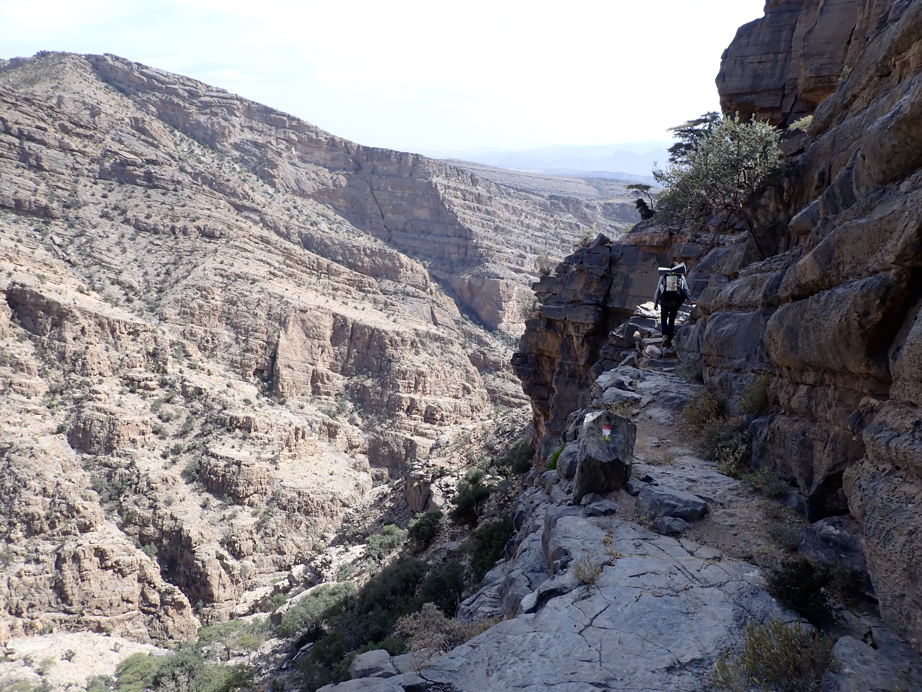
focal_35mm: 25
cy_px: 346
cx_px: 461
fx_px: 666
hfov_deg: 69.4
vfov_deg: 54.9
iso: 100
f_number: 2.8
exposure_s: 1/800
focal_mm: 4.5
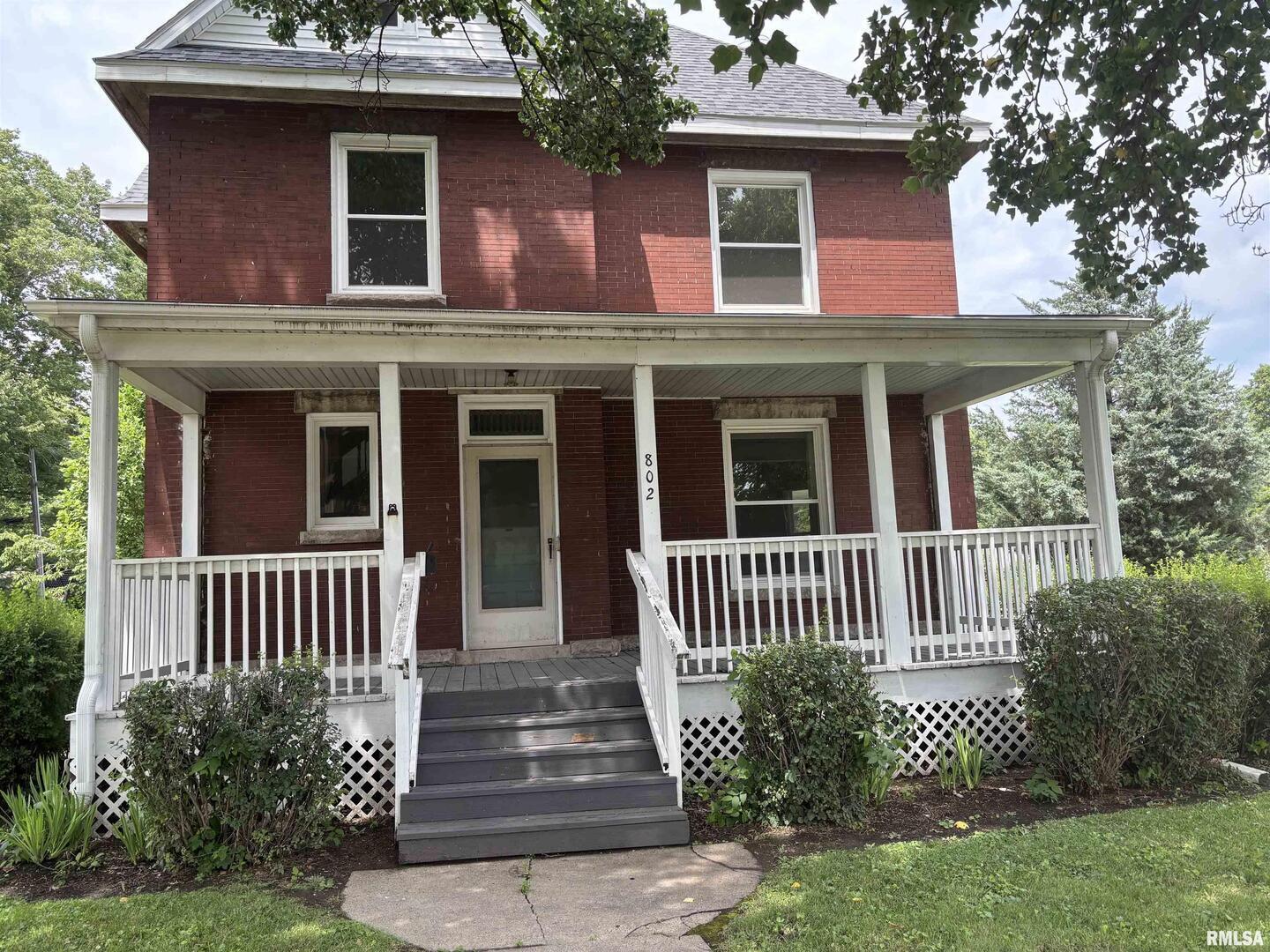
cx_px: 635
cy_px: 476
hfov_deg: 67.3
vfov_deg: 53.1
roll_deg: +4.5
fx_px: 954
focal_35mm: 26
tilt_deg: +8.0
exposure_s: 1/615
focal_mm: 5.96
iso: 50
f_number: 1.6
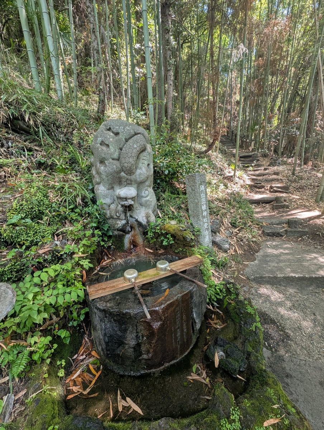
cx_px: 162
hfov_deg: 90.1
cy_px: 215
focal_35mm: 13
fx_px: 162
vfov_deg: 106.1
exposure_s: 1/101
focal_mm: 1.95
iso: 99
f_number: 2.2
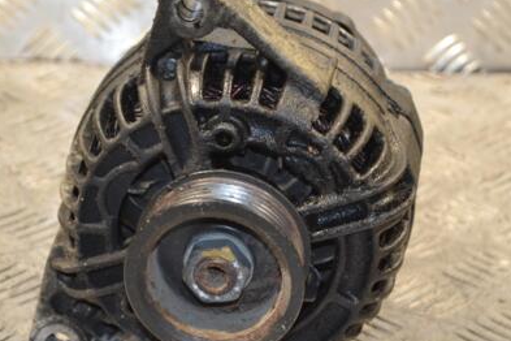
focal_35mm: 119
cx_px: 198
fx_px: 1689
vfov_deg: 11.5
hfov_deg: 17.2
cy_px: 194
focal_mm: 52
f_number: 5.6
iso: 900
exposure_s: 1/60
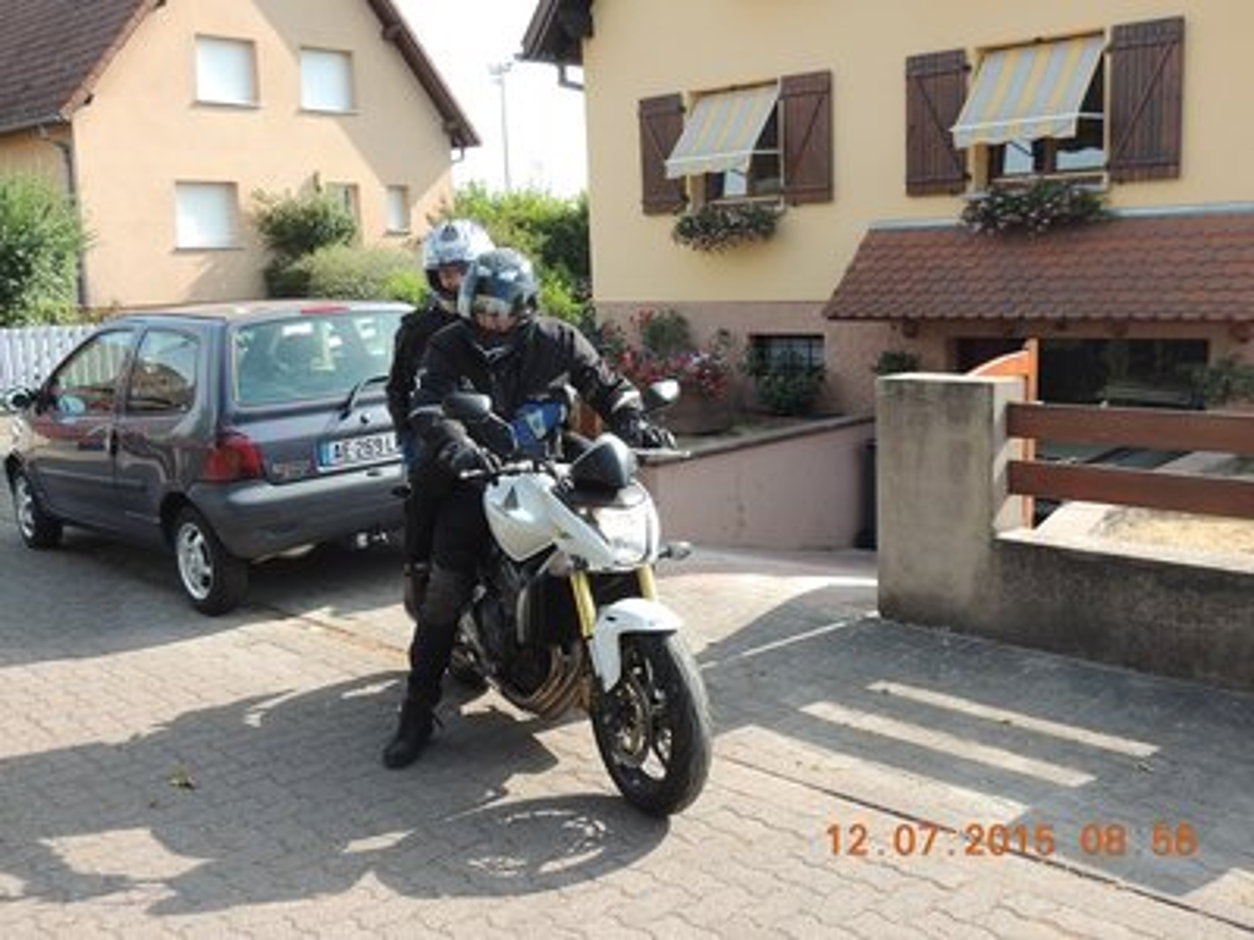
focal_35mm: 35
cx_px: 627
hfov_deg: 52.6
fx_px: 1268
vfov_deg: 40.7
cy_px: 470
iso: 100
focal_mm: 6.2
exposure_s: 1/400
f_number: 3.3
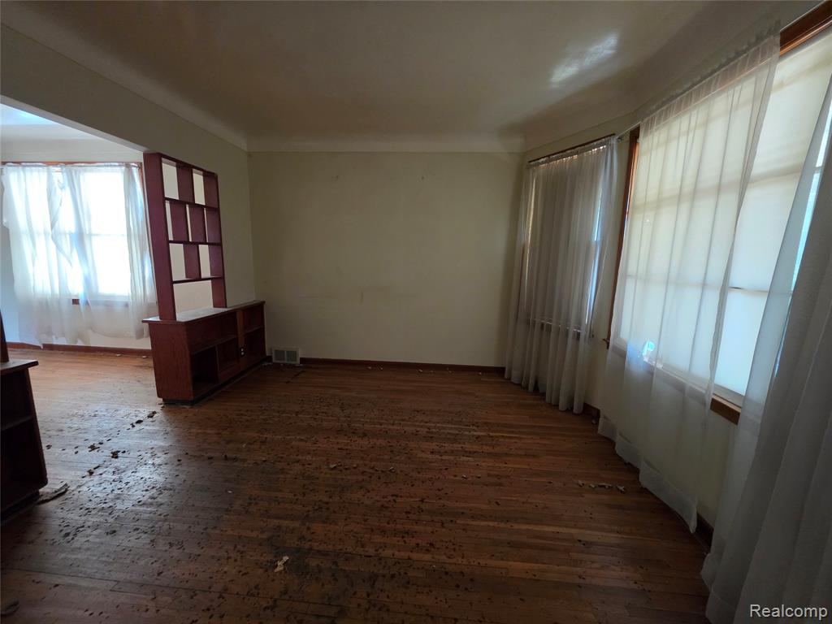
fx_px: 312
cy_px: 312
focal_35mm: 13
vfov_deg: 89.9
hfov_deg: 106.2
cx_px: 416
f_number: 1.9
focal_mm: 2.2
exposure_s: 1/60
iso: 500
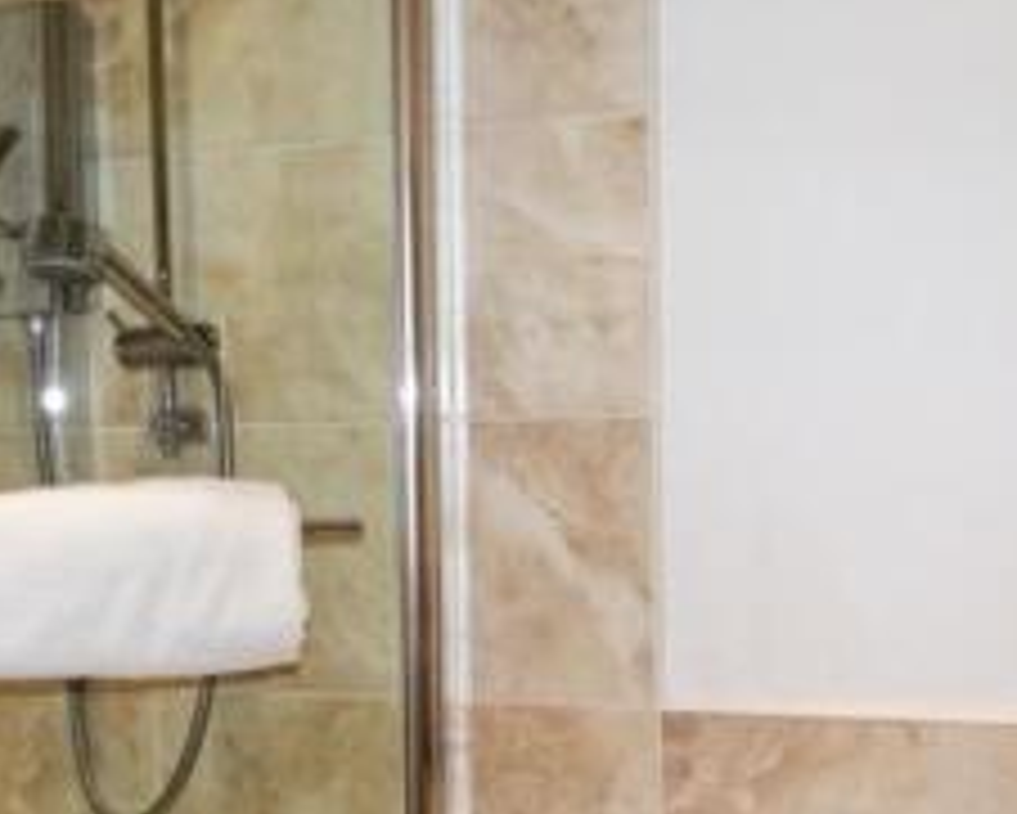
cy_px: 650
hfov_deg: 29.9
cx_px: 367
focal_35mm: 63
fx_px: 1897
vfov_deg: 23.9
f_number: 3.1
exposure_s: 1/30
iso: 100
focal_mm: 4.5
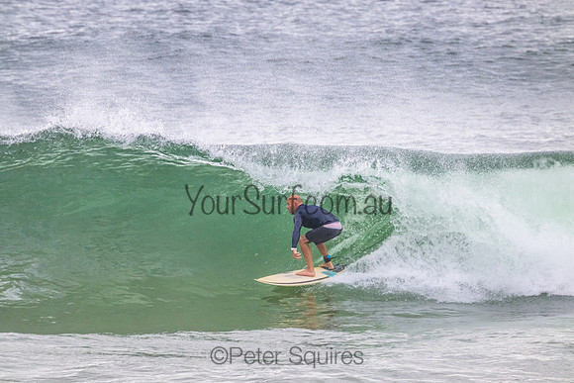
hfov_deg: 2.6
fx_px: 12758
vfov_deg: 1.7
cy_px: 192
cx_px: 287
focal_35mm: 800
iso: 3600
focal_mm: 800
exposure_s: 1/2000
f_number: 11
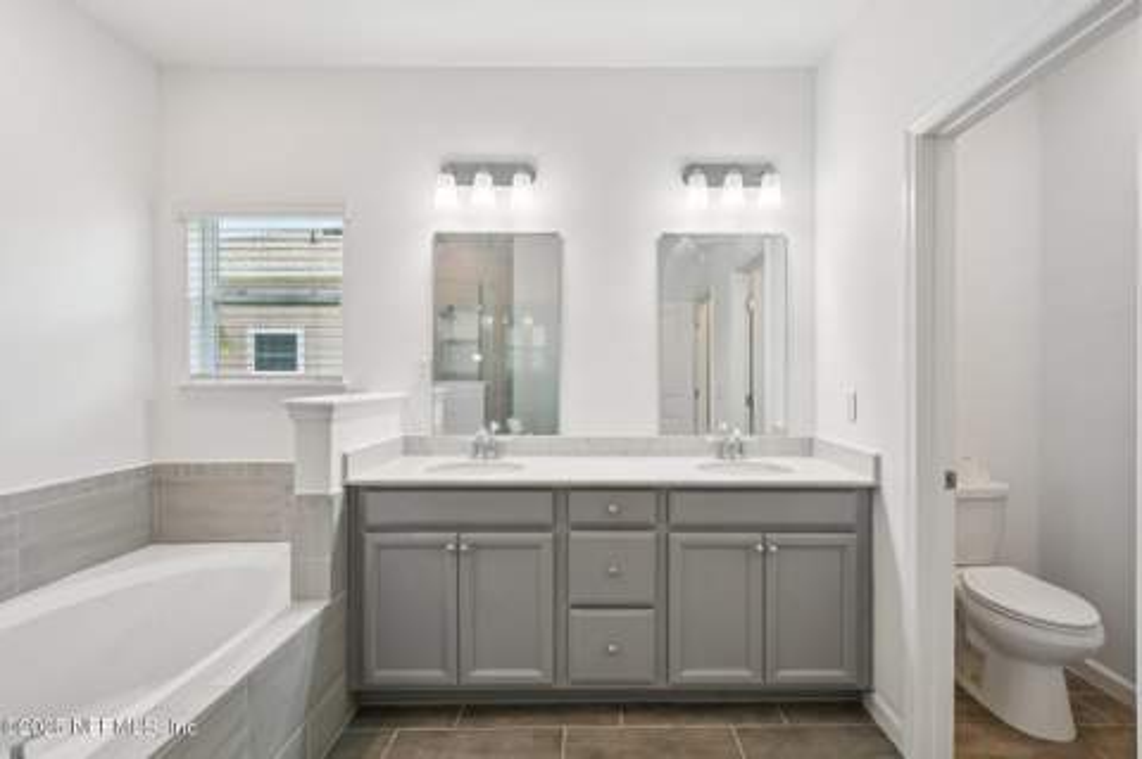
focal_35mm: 15
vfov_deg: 77.2
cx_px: 571
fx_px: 475
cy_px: 380
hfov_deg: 100.4
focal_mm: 10
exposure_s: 1/30
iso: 400
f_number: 8
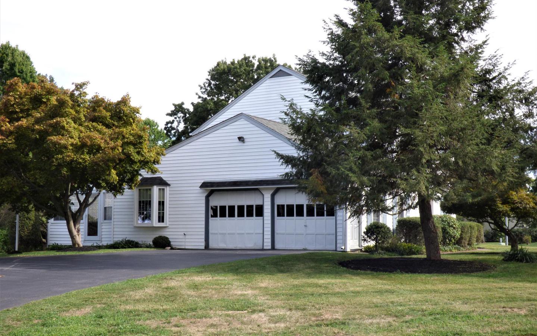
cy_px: 176
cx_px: 269
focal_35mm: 51
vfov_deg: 25.3
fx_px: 746
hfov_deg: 39.6
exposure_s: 1/160
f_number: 6.3
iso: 100
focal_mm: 8.68
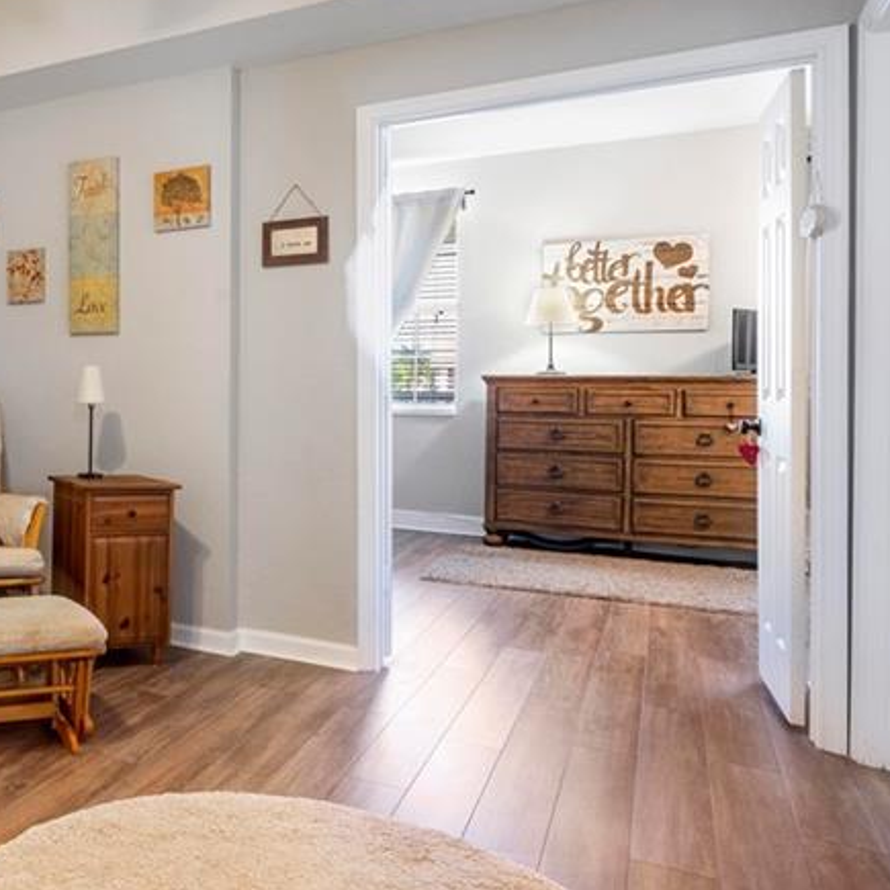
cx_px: 6
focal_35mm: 32
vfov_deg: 50.9
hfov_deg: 43.9
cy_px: 381
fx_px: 931
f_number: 11
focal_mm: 16
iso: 640
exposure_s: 1/5
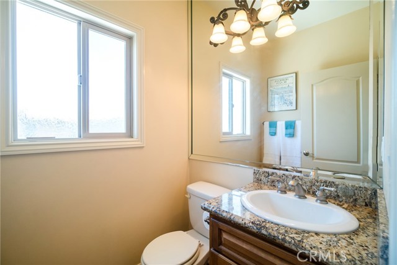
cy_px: 132
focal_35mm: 15
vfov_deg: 77.4
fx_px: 165
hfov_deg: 100.4
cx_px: 198
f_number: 4
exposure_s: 1/10
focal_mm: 10
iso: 250
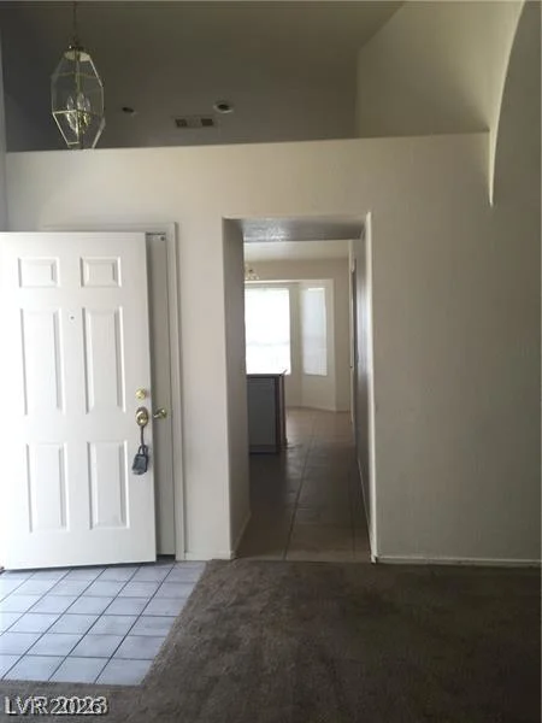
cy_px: 362
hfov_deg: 48.2
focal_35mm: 29
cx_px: 271
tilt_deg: -1.3
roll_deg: -0.7
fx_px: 605
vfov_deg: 61.7
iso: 50
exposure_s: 1/120
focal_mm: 4.15
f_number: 2.2
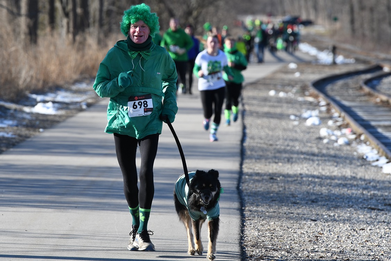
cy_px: 130
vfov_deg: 4.7
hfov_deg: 7.0
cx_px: 196
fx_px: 3177
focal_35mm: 292
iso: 220
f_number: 5.6
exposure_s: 1/640
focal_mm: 195
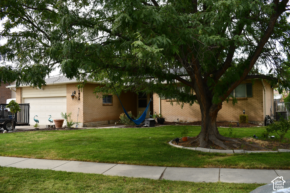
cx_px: 145
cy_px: 96
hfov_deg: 57.2
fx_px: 266
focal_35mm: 33
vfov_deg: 40.0
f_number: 5.6
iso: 140
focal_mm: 22
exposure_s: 1/125
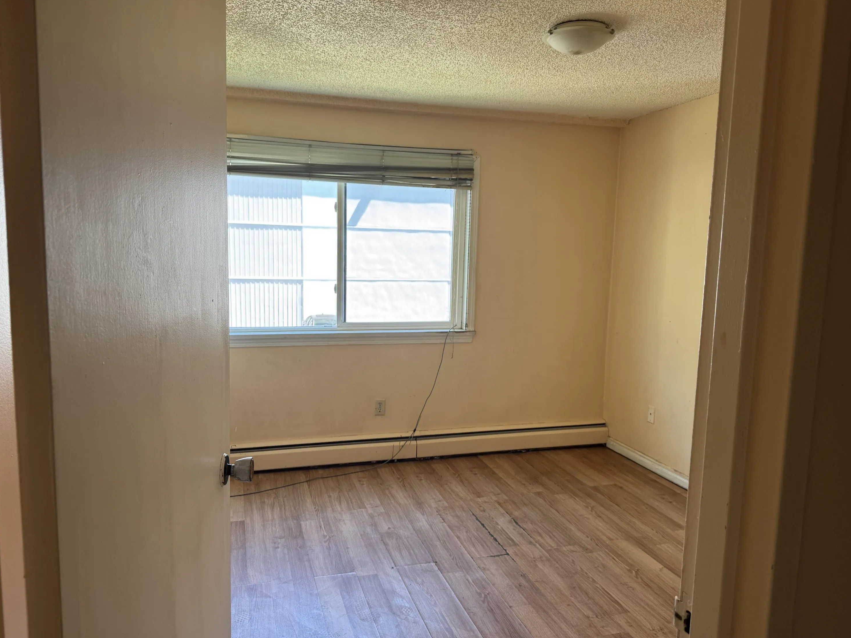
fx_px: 615
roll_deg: -1.1
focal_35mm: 25
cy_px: 324
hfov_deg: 69.4
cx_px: 417
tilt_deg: -6.1
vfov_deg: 54.9
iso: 100
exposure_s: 1/121
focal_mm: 6.76
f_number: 1.78
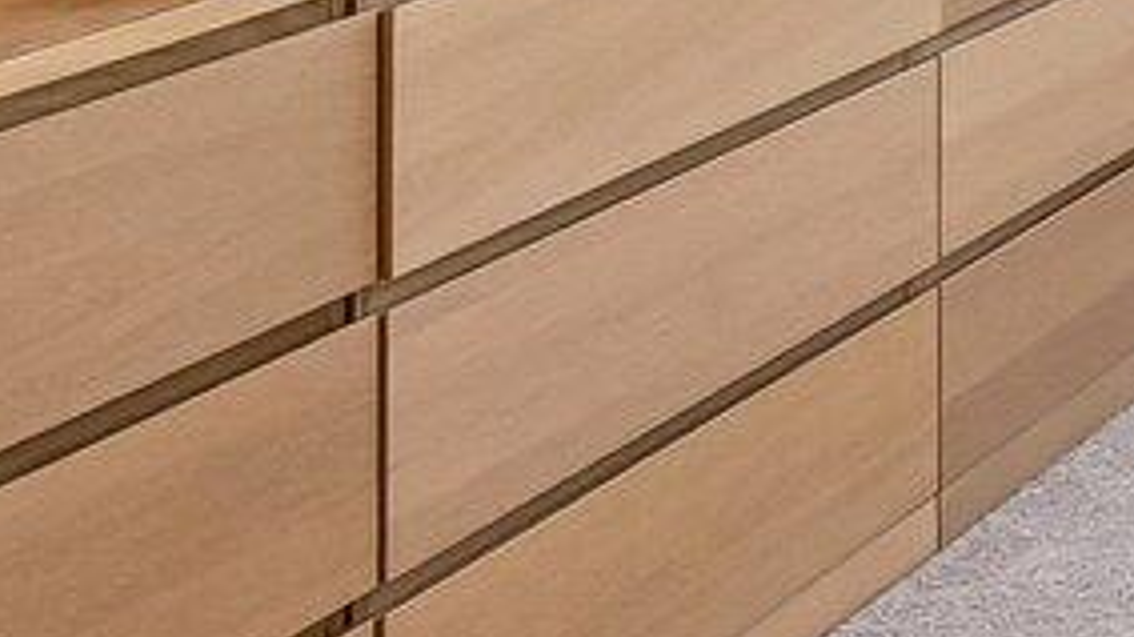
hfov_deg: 14.5
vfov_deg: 10.6
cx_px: 2609
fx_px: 3186
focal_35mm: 106
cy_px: -579
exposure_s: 1/640
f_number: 8
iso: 2500
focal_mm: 14
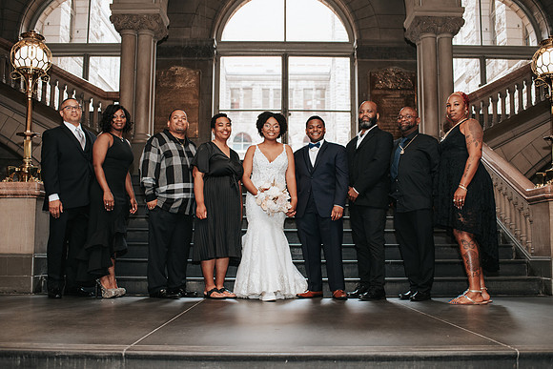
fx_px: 577
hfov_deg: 51.2
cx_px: 276
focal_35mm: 38
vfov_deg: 35.4
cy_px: 192
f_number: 3.2
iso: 1000
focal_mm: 35
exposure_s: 1/125
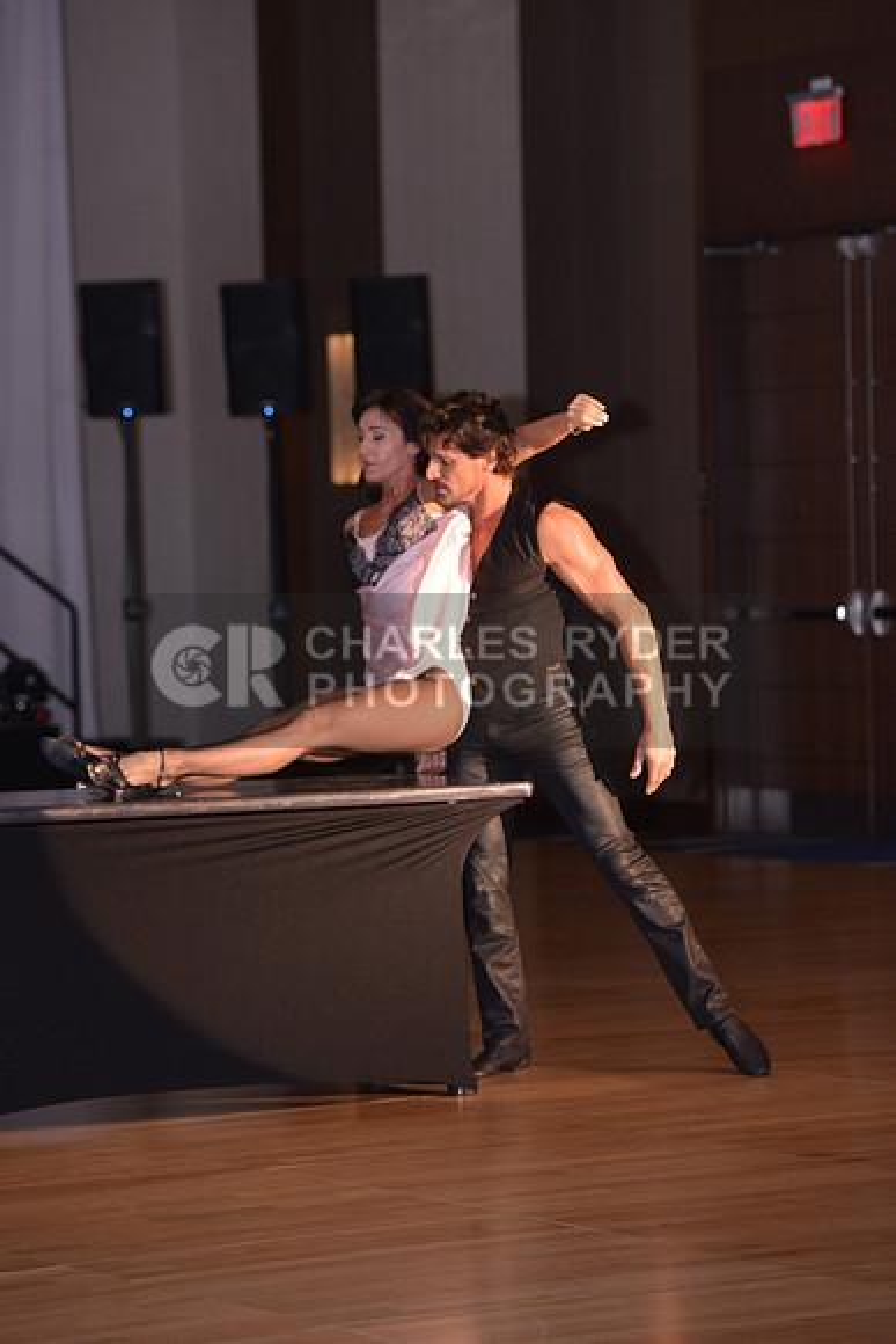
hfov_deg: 10.2
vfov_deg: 15.2
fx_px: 5037
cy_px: 672
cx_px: 448
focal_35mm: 135
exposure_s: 1/250
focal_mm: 135
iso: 1600
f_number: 5
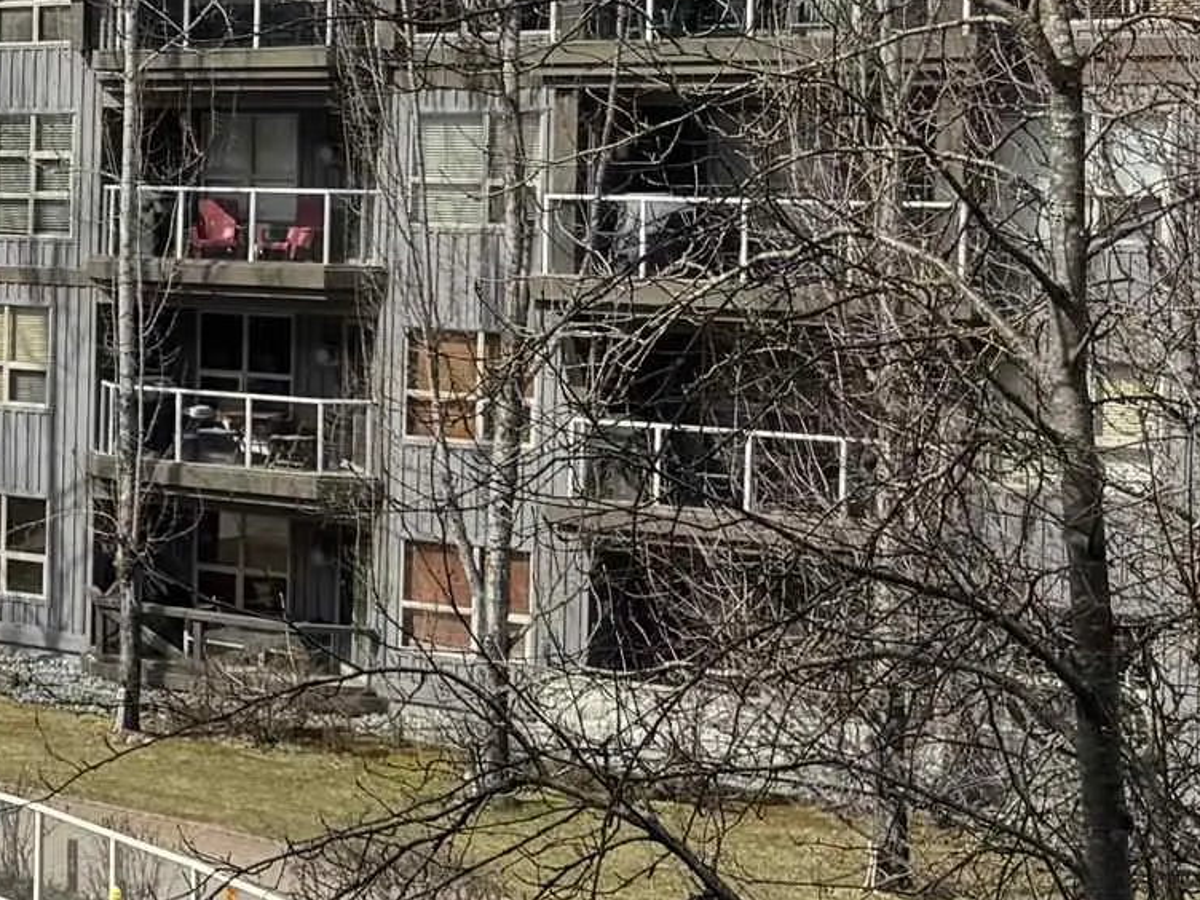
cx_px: -1042
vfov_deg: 15.0
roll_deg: -0.1
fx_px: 3397
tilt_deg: -1.4
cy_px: 251
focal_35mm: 98
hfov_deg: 16.4
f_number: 1.78
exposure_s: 1/5814
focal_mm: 6.76
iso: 80
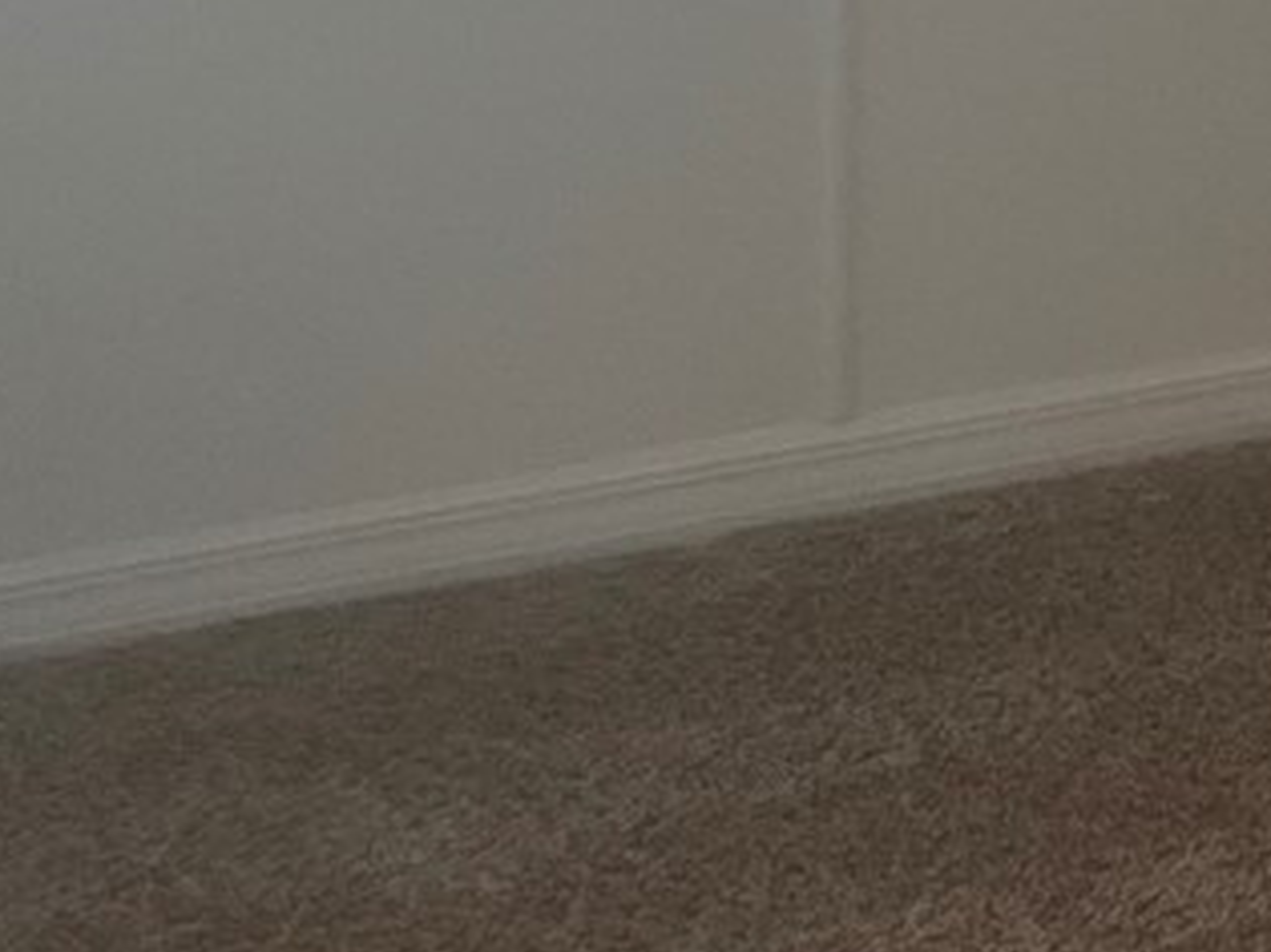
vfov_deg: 10.4
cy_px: -916
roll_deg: -1.2
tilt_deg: -4.7
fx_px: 4845
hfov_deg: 13.6
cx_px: 2171
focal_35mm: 132
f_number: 1.5
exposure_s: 1/120
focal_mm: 5.7
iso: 80
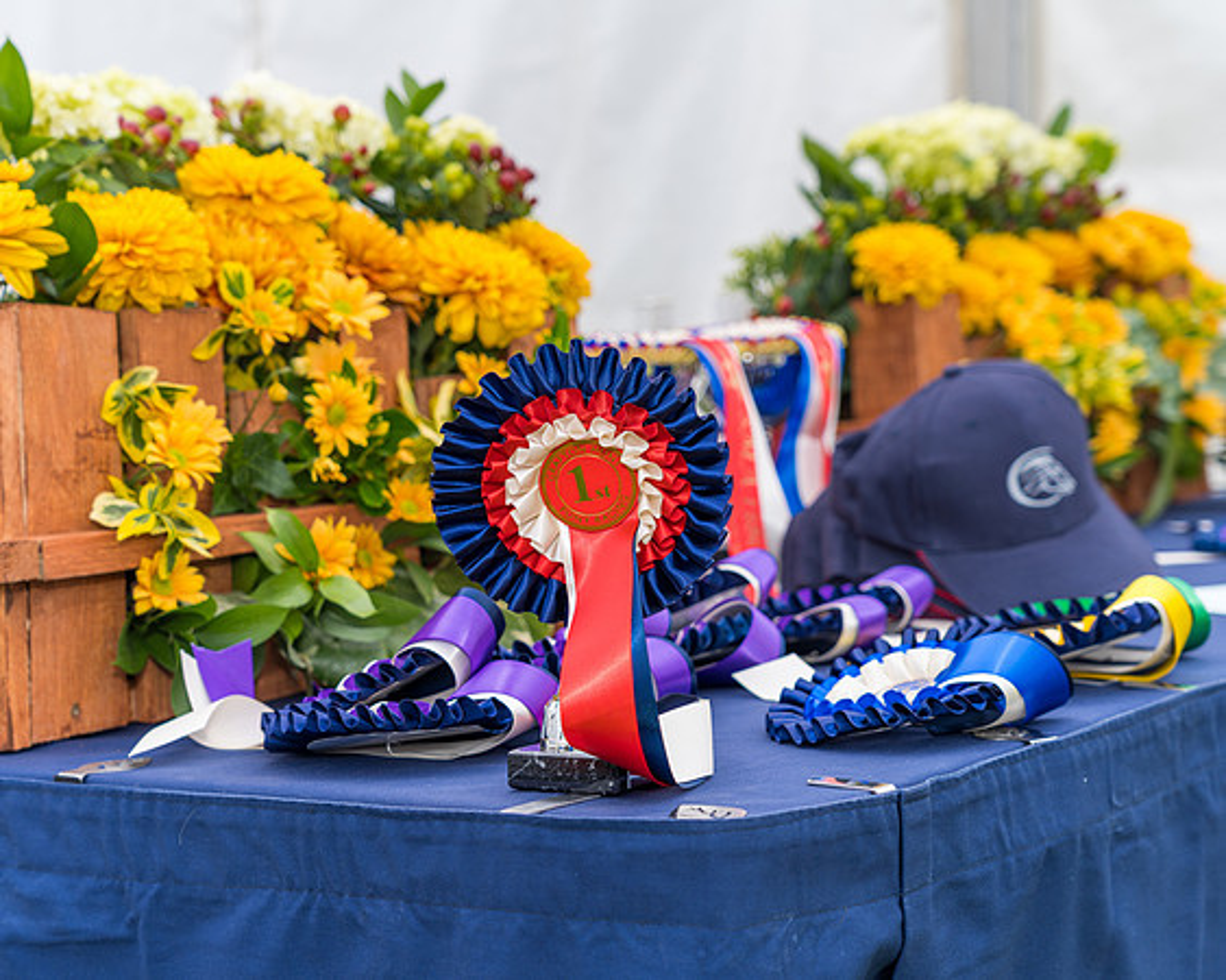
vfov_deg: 21.6
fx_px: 2574
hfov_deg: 26.8
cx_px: 613
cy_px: 490
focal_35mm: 71
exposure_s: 1/250
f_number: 5
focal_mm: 63
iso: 100
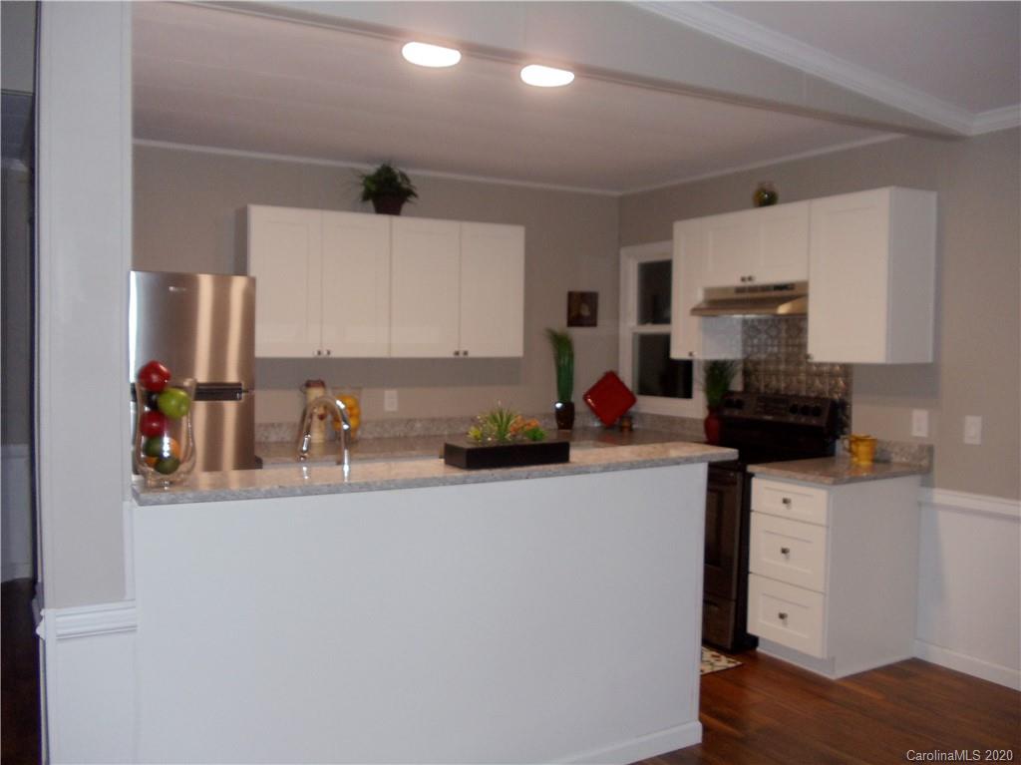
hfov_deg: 43.0
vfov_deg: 32.8
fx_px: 1297
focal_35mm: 44
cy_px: 382
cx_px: 510
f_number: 3.5
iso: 200
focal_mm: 6
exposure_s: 1/30
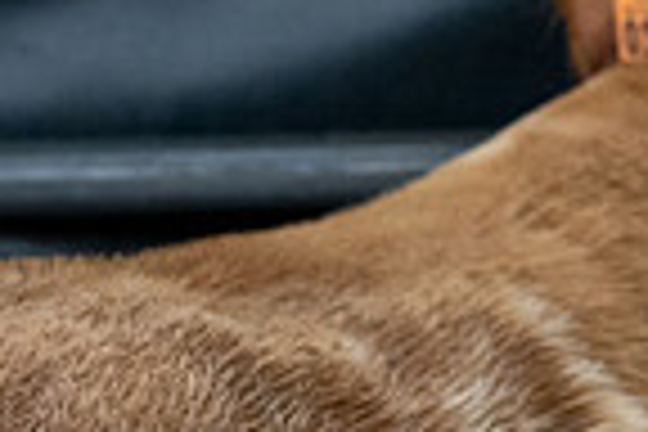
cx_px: 684
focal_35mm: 422
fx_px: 7595
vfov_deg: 3.3
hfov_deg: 4.9
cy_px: 394
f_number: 2.8
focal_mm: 70
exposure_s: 1/250
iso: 2500
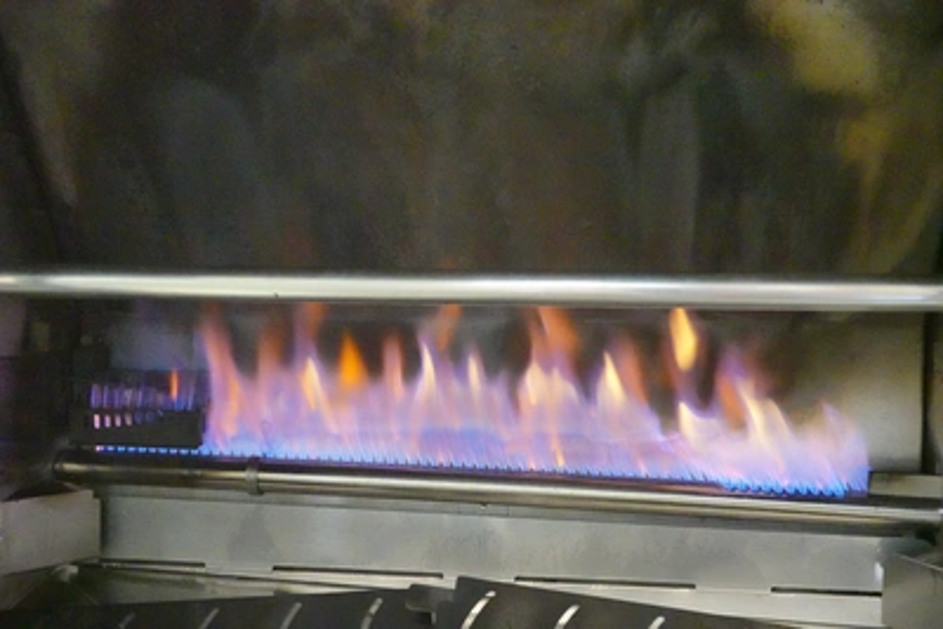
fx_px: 1205
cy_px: 314
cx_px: 472
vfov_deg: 29.3
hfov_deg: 42.7
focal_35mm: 46
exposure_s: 1/40
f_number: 4
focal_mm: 16.86
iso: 6400
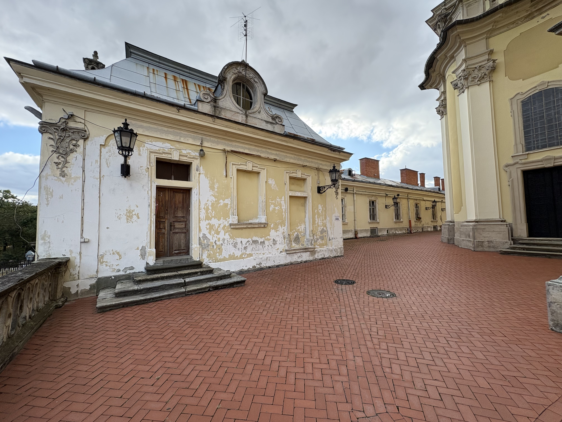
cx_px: 281
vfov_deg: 85.7
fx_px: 227
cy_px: 211
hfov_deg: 102.1
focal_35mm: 14
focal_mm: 2.22
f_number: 2.2
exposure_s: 1/664
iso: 64
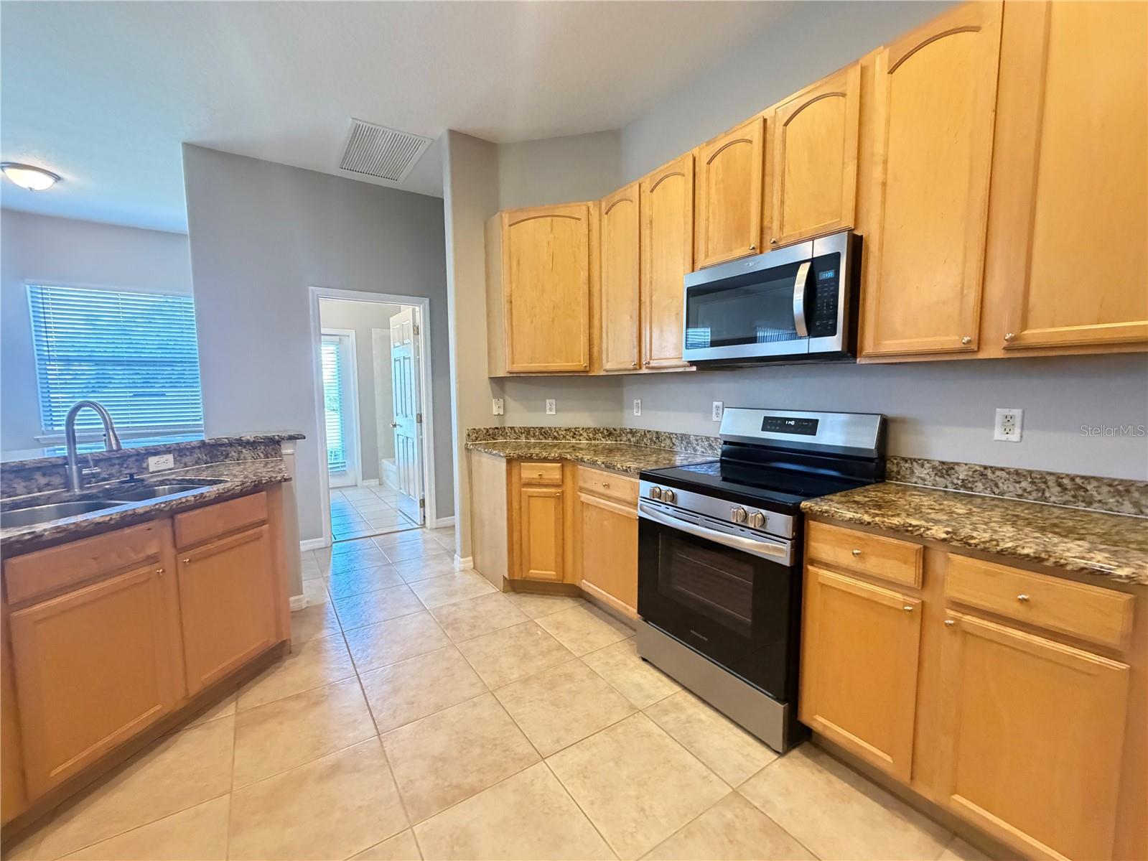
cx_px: 574
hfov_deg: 102.1
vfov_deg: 85.7
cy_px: 430
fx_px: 464
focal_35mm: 14
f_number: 2.2
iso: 1250
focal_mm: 2.22
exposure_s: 1/60
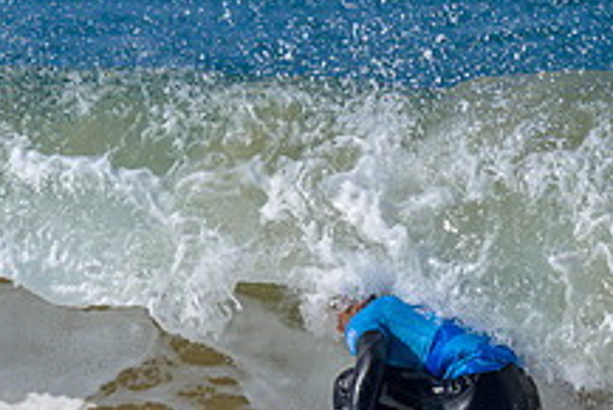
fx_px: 49923
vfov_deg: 0.5
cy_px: 241
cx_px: 328
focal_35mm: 2930
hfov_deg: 0.7
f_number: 6.3
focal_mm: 800
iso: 200
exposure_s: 1/2000
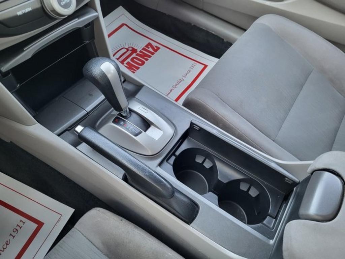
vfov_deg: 53.1
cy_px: 130
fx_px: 259
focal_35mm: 26
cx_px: 172
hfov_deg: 67.3
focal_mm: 5.4
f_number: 1.8
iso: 250
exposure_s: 1/120
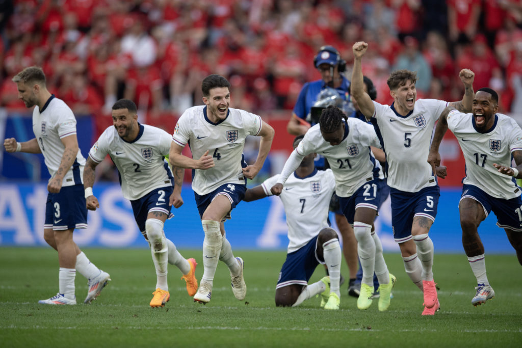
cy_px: 174
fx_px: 8701
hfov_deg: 3.4
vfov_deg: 2.3
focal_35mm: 600
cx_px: 261
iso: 2500
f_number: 4
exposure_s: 1/2000
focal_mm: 600
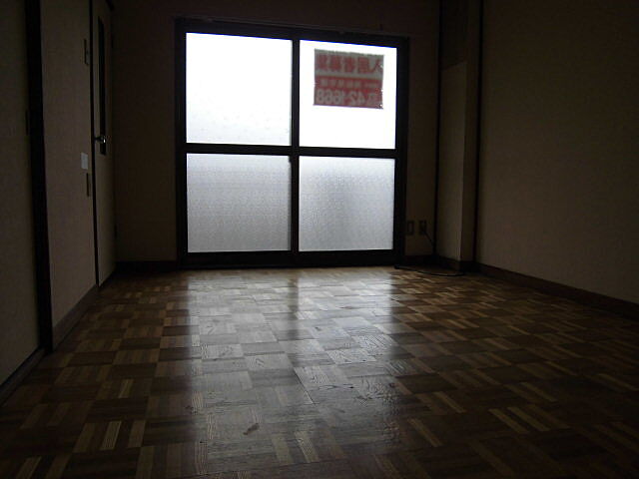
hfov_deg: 67.3
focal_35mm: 26
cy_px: 240
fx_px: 480
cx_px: 320
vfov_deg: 53.1
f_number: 2.8
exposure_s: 1/400
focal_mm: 4.7
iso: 100
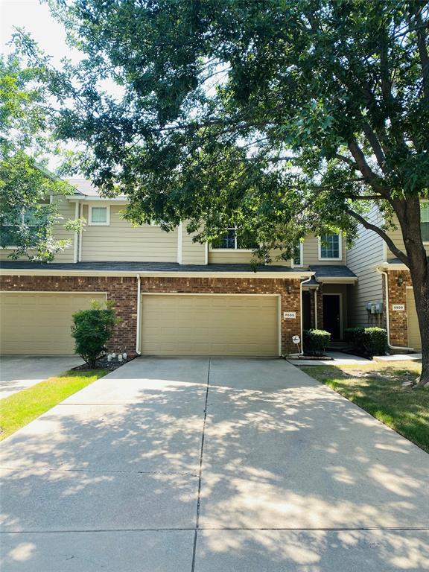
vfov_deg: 67.3
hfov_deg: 53.1
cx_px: 214
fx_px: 430
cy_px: 286
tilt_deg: +5.5
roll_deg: -0.7
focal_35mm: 26
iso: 32
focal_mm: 4.25
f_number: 1.8
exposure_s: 1/772
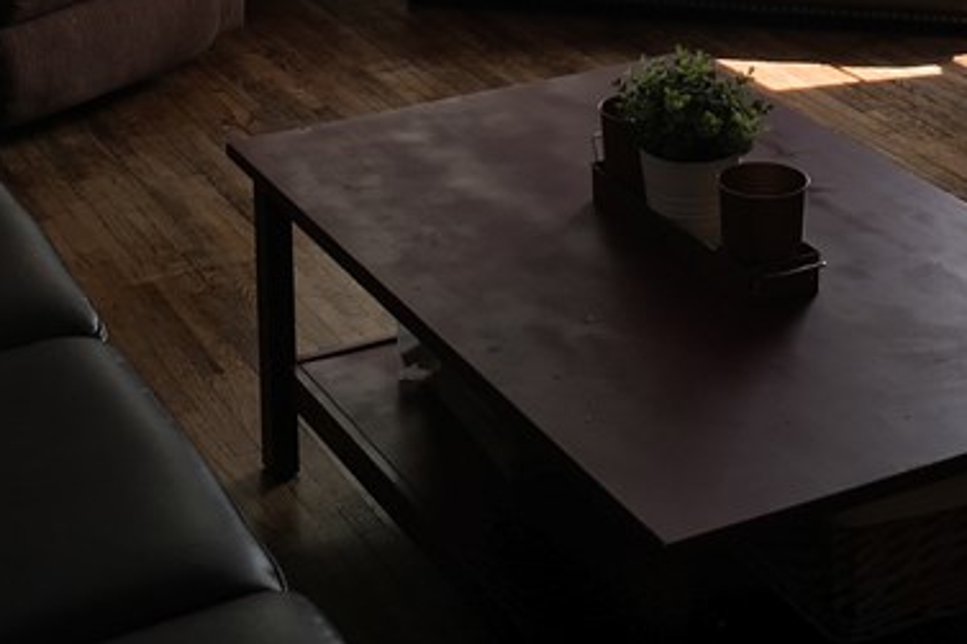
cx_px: 523
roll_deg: +0.2
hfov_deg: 24.8
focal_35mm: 82
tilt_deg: -9.6
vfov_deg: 15.5
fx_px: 2202
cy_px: -298
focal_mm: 4.15
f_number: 2.2
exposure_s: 1/40
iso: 25
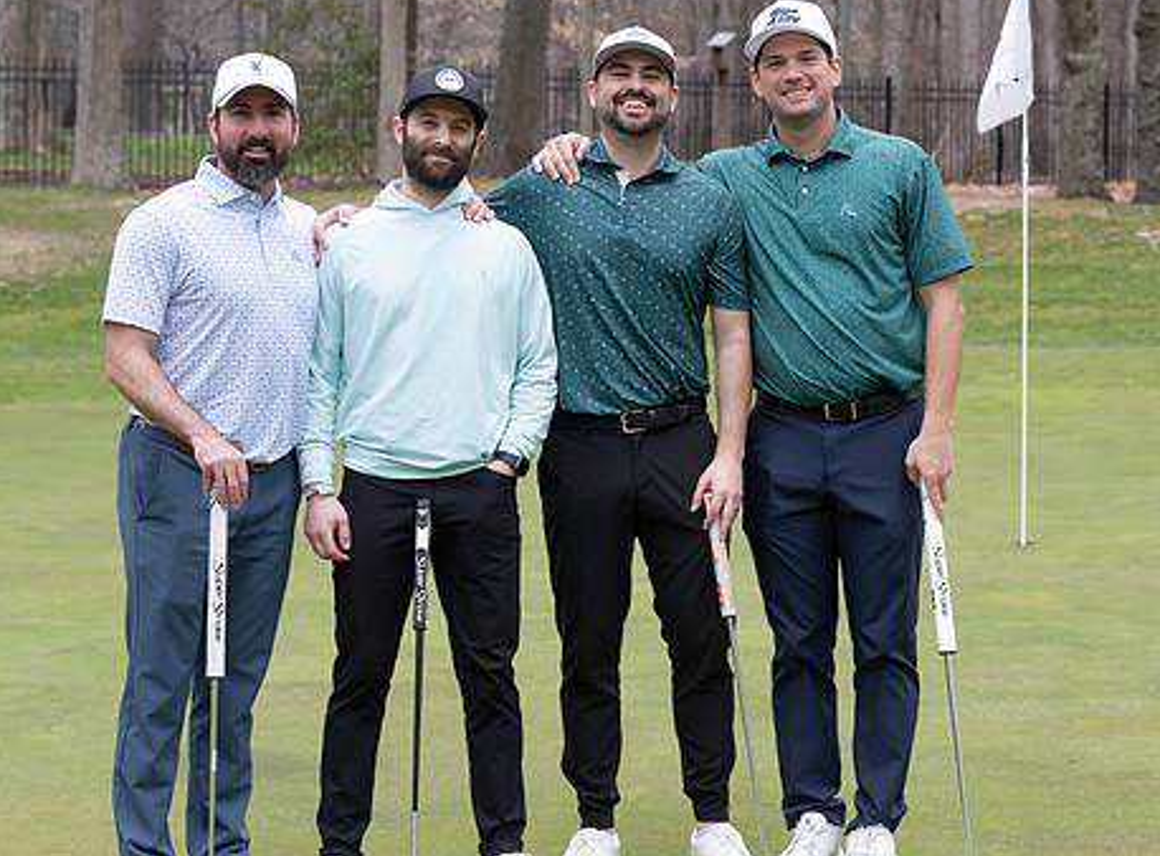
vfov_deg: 13.7
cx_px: 680
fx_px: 3565
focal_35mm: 107
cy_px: 484
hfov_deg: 18.5
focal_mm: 70
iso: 720
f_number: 5
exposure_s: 1/500
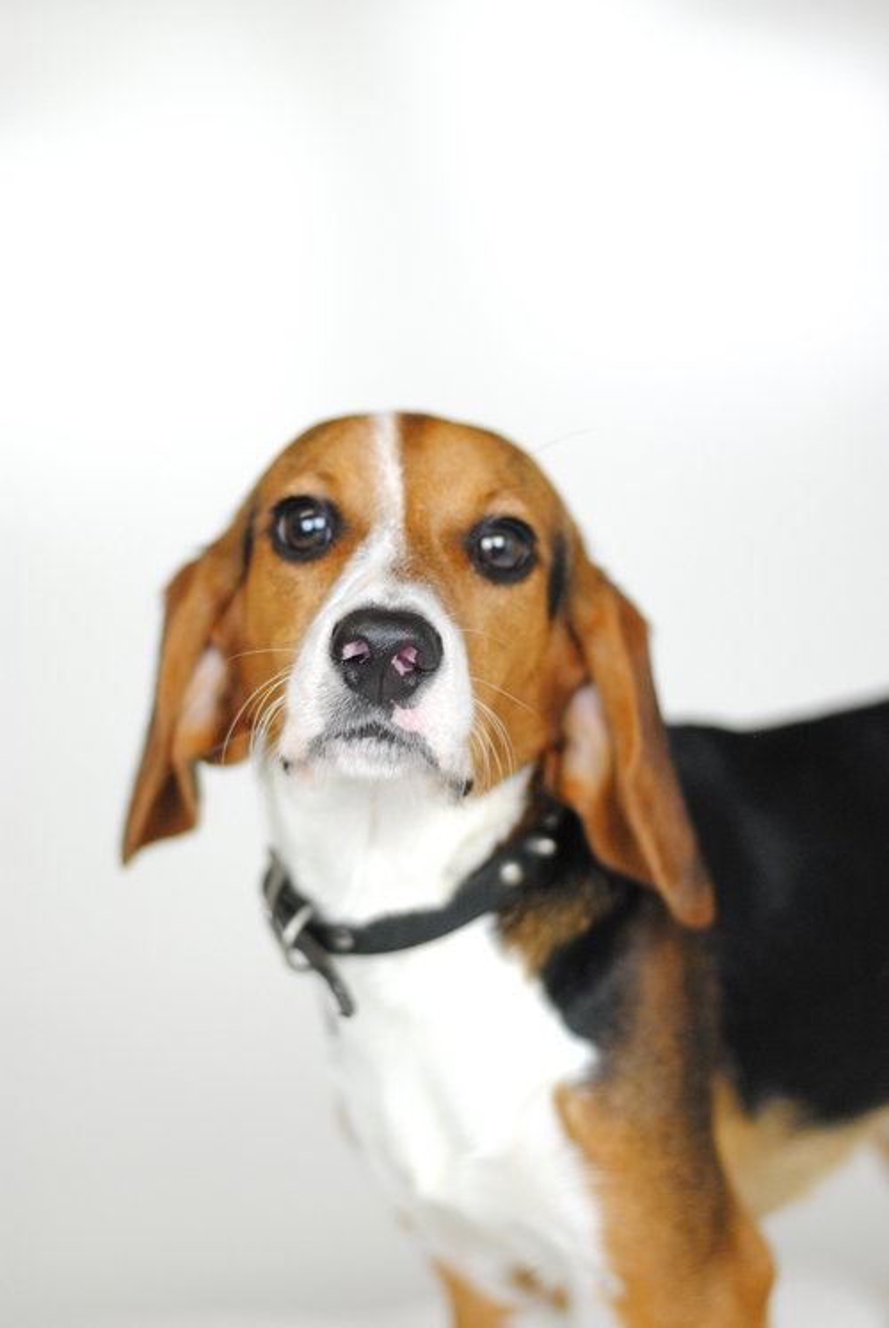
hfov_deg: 18.2
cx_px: 444
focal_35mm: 75
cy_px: 664
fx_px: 2770
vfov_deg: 27.0
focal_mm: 50
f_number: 2.2
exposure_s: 1/200
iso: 800
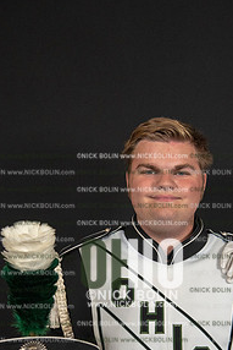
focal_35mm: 66
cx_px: 132
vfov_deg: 29.9
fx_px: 640
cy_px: 273
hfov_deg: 20.6
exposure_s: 1/640
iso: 2000
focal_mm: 42
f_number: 5.6
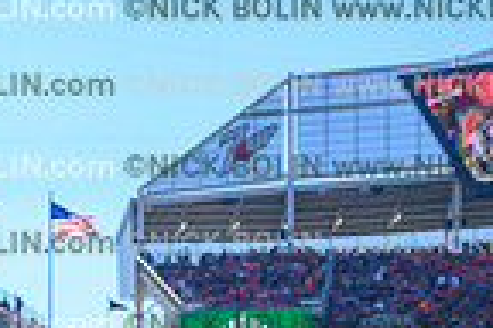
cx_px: -151
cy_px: 562
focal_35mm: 97
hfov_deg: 19.4
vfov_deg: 13.0
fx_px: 1328
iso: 1000
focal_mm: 24
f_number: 8
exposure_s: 1/2000
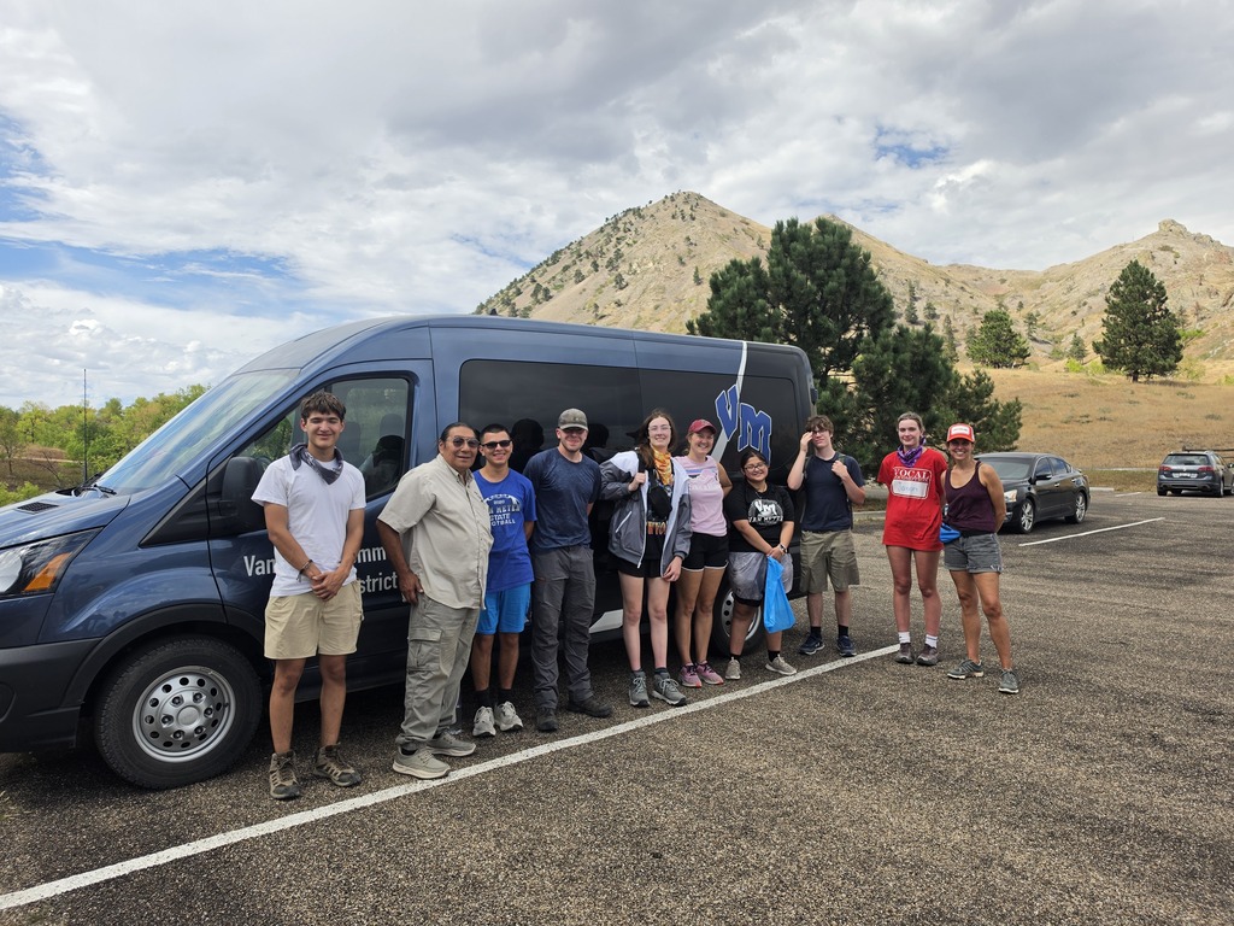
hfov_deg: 73.9
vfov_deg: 58.9
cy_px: 463
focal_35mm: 23
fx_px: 820
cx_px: 617
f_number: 1.4
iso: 64
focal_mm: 6.5
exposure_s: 1/6147
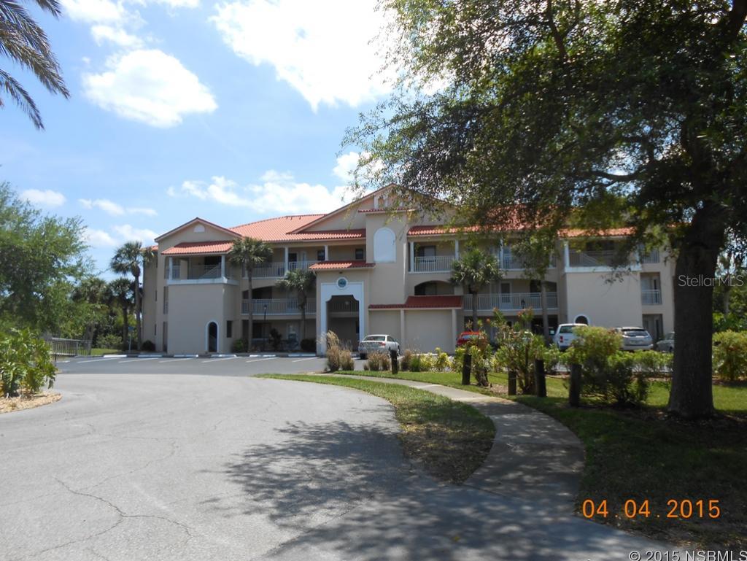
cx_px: 374
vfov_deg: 53.1
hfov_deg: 67.3
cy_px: 280
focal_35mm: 26
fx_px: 561
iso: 80
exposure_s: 1/800
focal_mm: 4.6
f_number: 3.5
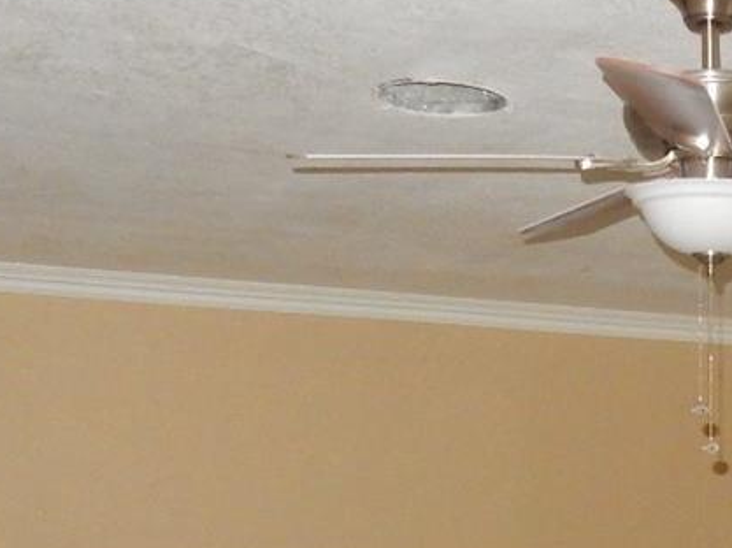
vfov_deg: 15.3
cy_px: 792
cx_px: 788
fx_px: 1902
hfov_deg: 20.8
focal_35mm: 90
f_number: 3.7
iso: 800
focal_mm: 4.5
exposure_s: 1/30
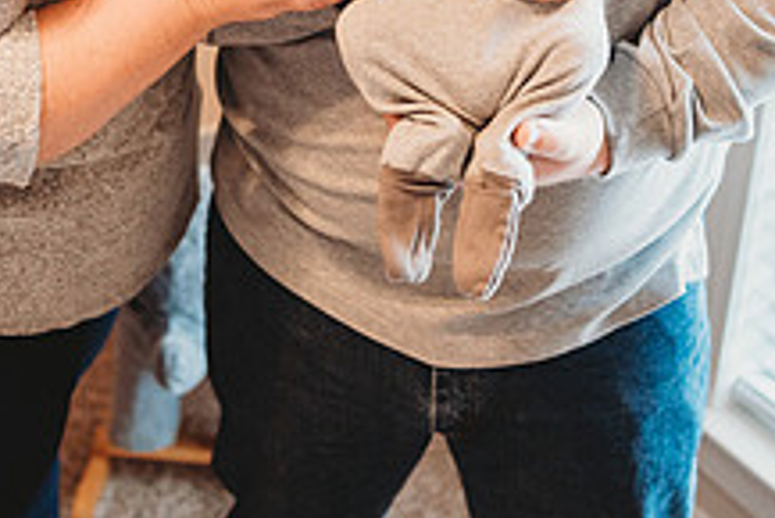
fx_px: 1379
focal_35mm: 64
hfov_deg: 31.2
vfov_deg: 20.1
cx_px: 275
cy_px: -77
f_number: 2.2
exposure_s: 1/160
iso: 500
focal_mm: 24
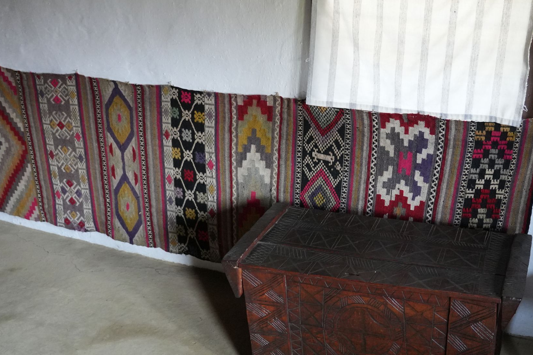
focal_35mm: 42
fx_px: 622
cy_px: 222
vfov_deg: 31.7
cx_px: 339
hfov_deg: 45.9
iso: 3200
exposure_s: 1/320
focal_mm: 18
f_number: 2.8
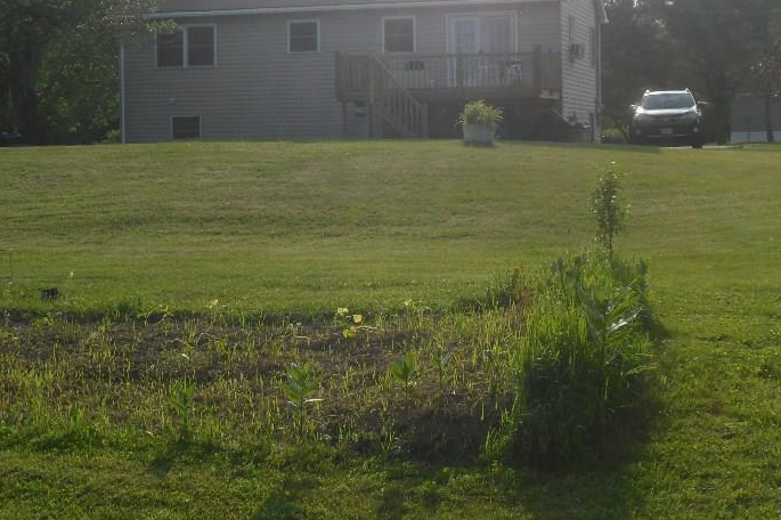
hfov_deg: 28.9
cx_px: 376
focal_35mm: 70
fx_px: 1518
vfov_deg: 19.3
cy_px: 152
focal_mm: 8.1
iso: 80
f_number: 8.8
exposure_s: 1/180
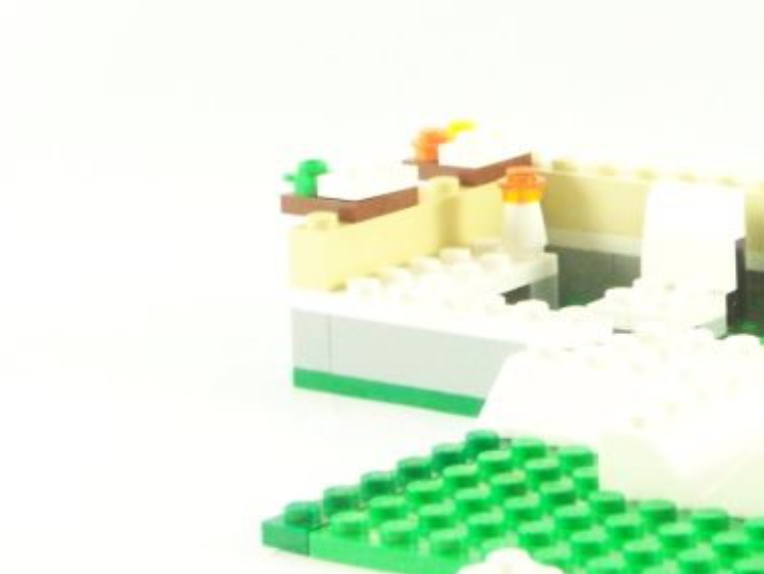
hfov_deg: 14.1
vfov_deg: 10.7
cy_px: 79
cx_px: 760
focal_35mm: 138
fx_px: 3048
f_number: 4
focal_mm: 8.5
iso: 400
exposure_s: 1/60
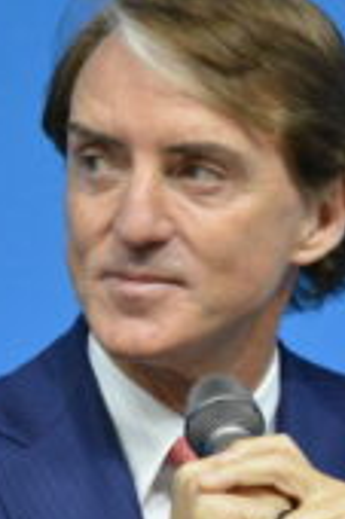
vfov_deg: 4.2
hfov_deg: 2.8
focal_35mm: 494
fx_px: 7115
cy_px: 339
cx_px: 168
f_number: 5.6
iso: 1600
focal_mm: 140
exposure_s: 1/160
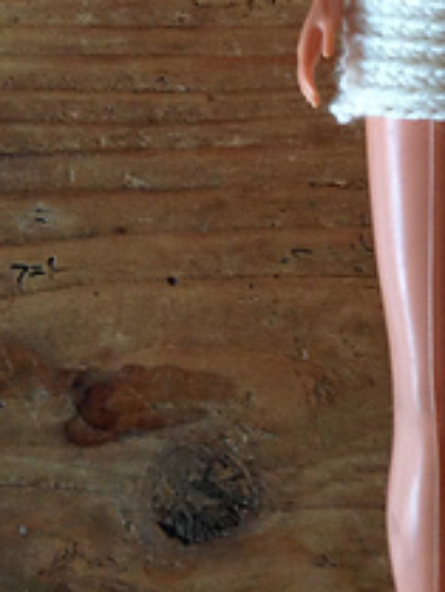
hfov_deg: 14.2
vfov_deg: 18.8
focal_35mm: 101
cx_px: 536
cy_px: -20
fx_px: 1729
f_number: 2.4
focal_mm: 4.12
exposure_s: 1/20
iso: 100
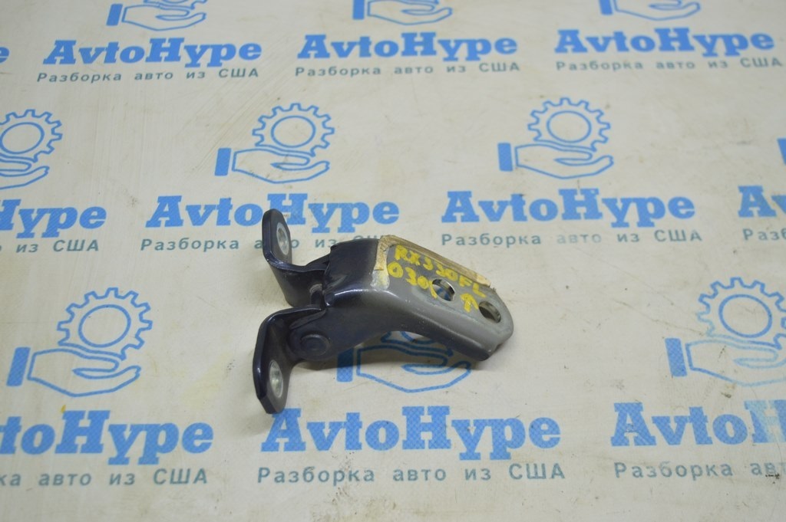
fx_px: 982
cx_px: 393
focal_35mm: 45
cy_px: 261
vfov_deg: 29.8
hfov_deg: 43.6
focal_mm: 30
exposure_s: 1/50
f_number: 4.2
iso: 400
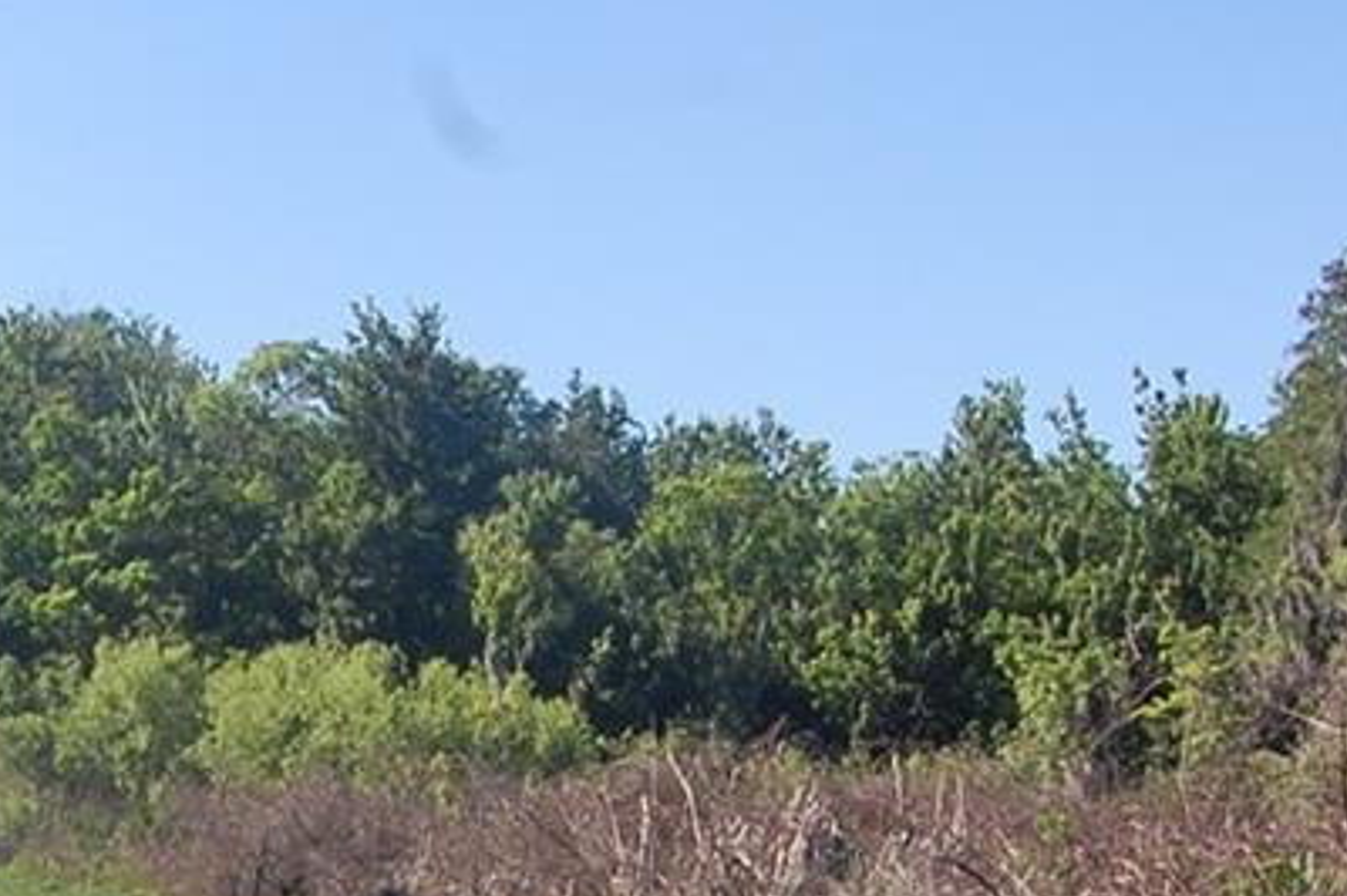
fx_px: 4038
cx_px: 121
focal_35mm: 108
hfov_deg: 18.6
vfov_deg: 12.5
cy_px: 837
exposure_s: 1/250
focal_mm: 18
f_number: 10
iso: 320
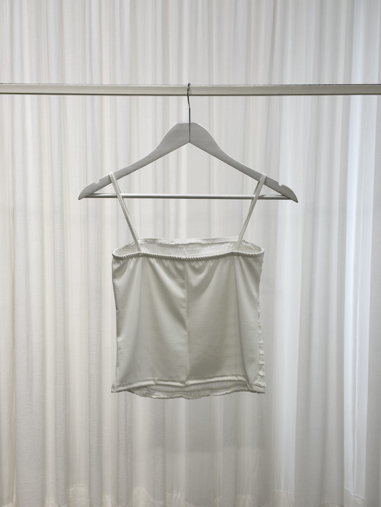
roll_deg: -0.6
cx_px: 190
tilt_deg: -6.7
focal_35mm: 48
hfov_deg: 30.3
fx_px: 704
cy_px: 254
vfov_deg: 39.7
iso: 64
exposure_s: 1/121
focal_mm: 6.93
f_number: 1.8
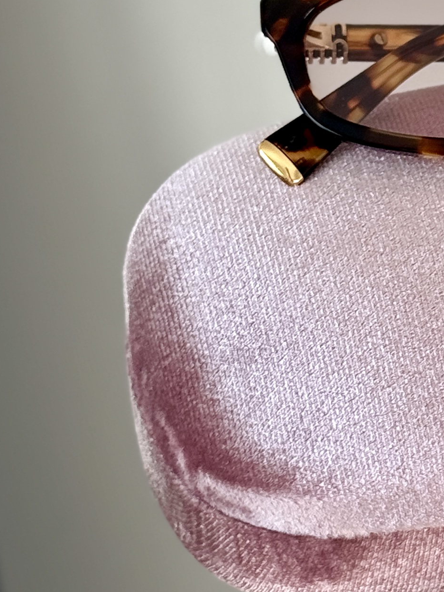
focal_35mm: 155
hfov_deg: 9.3
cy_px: 168
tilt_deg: -24.2
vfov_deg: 12.7
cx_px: 692
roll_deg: -1.0
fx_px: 2652
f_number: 1.78
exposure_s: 1/120
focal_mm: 6.76
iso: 50
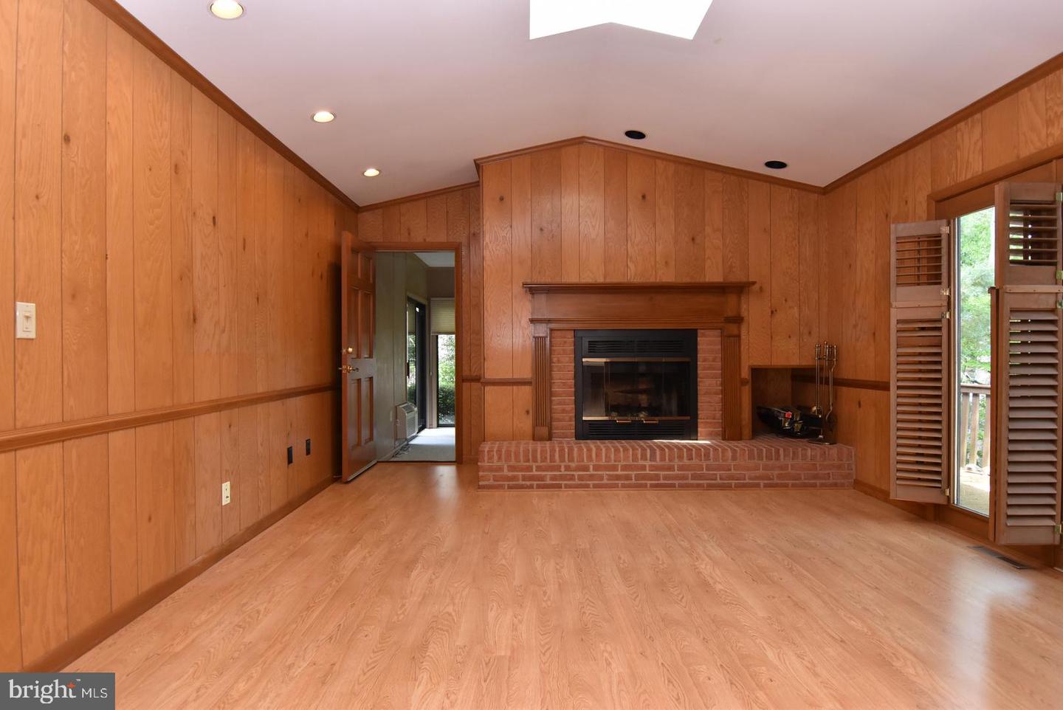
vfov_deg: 67.5
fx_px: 532
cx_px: 532
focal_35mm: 18
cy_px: 355
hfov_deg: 90.0
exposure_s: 1/60
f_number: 8
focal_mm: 12
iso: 800
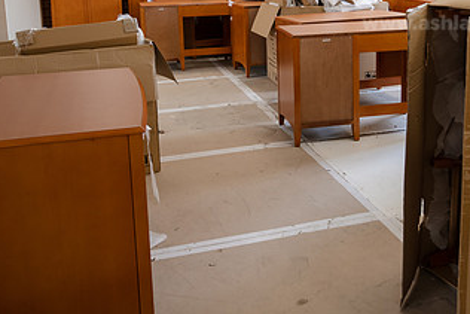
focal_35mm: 44
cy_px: 54
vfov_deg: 29.7
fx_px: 575
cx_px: 294
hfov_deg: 44.1
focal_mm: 24
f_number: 3.5
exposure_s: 1/250
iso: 800
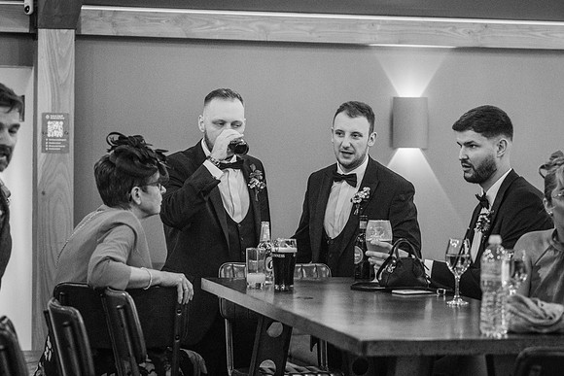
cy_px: 188
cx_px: 282
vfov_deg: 12.7
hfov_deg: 18.9
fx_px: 1692
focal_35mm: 108
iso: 8000
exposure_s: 1/200
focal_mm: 72
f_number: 2.8
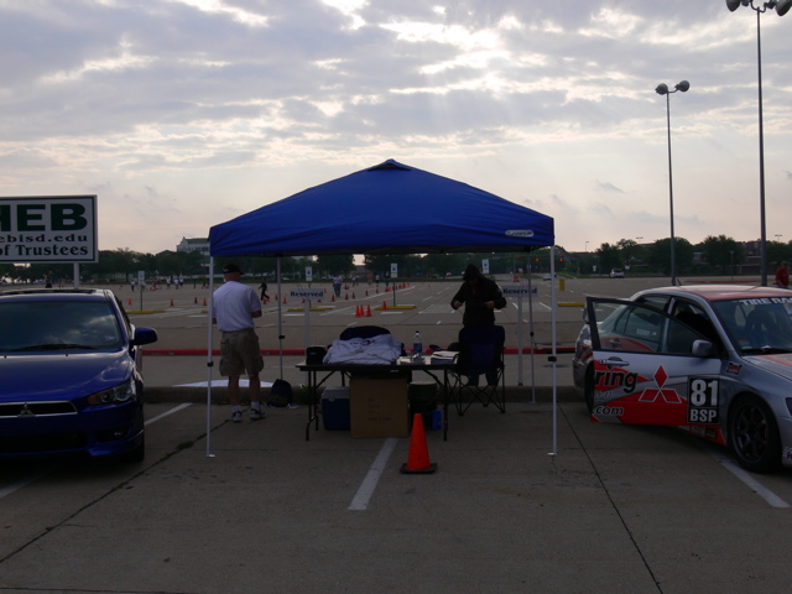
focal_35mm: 40
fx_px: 915
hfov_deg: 46.8
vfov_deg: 36.0
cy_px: 297
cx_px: 396
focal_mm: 8.4
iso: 80
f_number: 5.6
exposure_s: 1/320
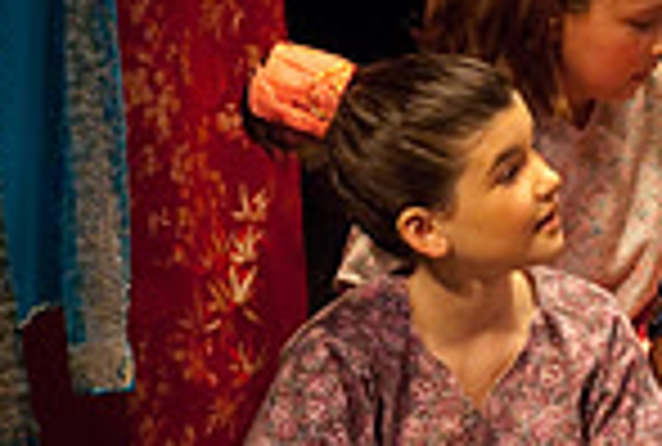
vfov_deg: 1.4
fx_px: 18519
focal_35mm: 1004
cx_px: 599
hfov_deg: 2.0
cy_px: 279
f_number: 2.8
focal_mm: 170
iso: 1000
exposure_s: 1/160
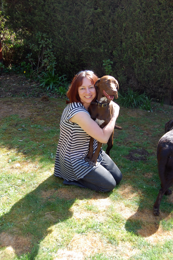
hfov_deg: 34.2
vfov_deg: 49.6
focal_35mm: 39
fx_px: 282
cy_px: 130
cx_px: 86
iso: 200
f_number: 5.6
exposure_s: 1/125
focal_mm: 26
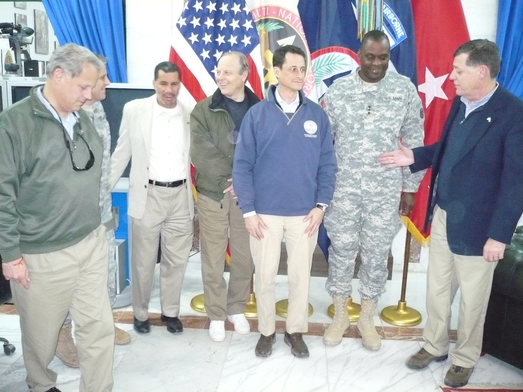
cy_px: 196
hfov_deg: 52.6
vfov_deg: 40.7
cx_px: 262
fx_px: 529
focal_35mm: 35
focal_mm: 5.8
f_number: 2.8
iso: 640
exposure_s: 1/30
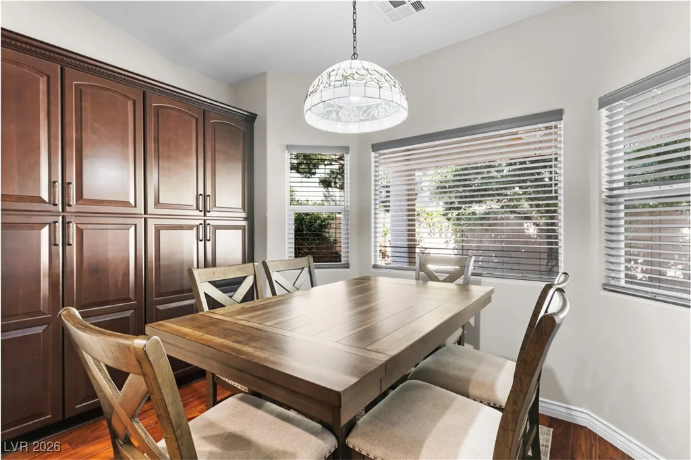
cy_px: 230
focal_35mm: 17
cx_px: 346
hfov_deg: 93.3
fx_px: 326
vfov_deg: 70.4
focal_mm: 17
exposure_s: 1/6
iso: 400
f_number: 8
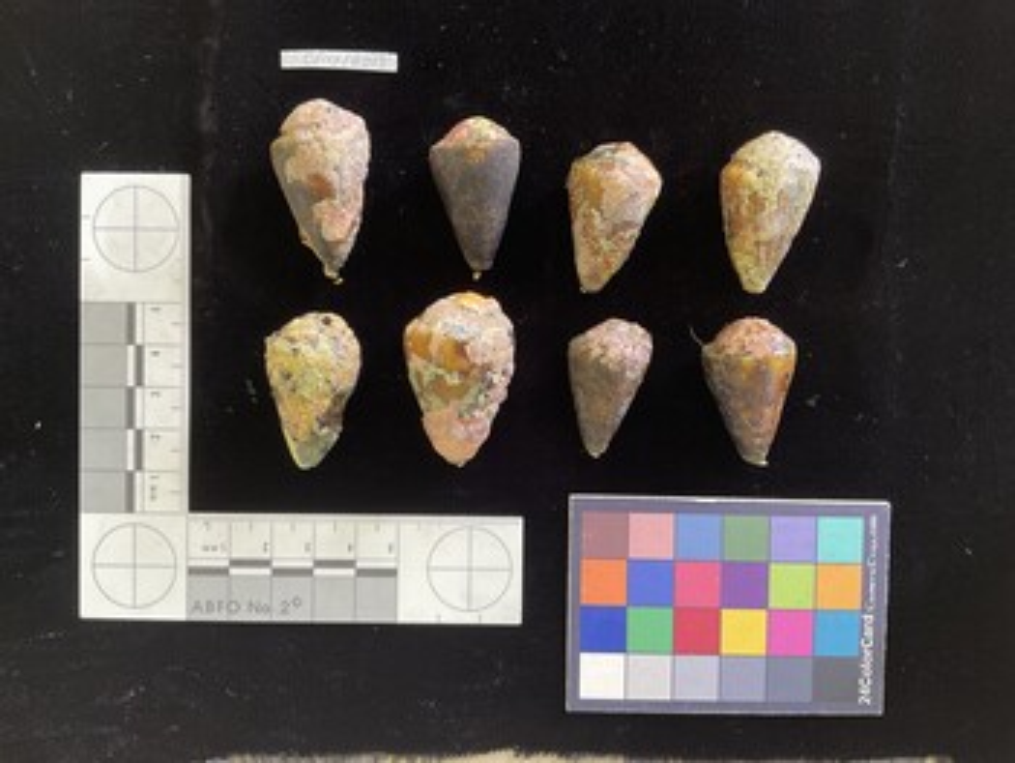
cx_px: 508
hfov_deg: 61.6
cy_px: 382
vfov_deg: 48.3
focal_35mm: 29
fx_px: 851
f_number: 1.8
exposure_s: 1/50
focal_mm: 3
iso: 50
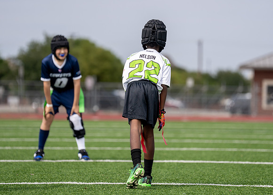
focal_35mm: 194
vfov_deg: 7.4
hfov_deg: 10.4
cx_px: 145
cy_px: 91
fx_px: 1504
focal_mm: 156
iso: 200
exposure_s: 1/4000
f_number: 2.8
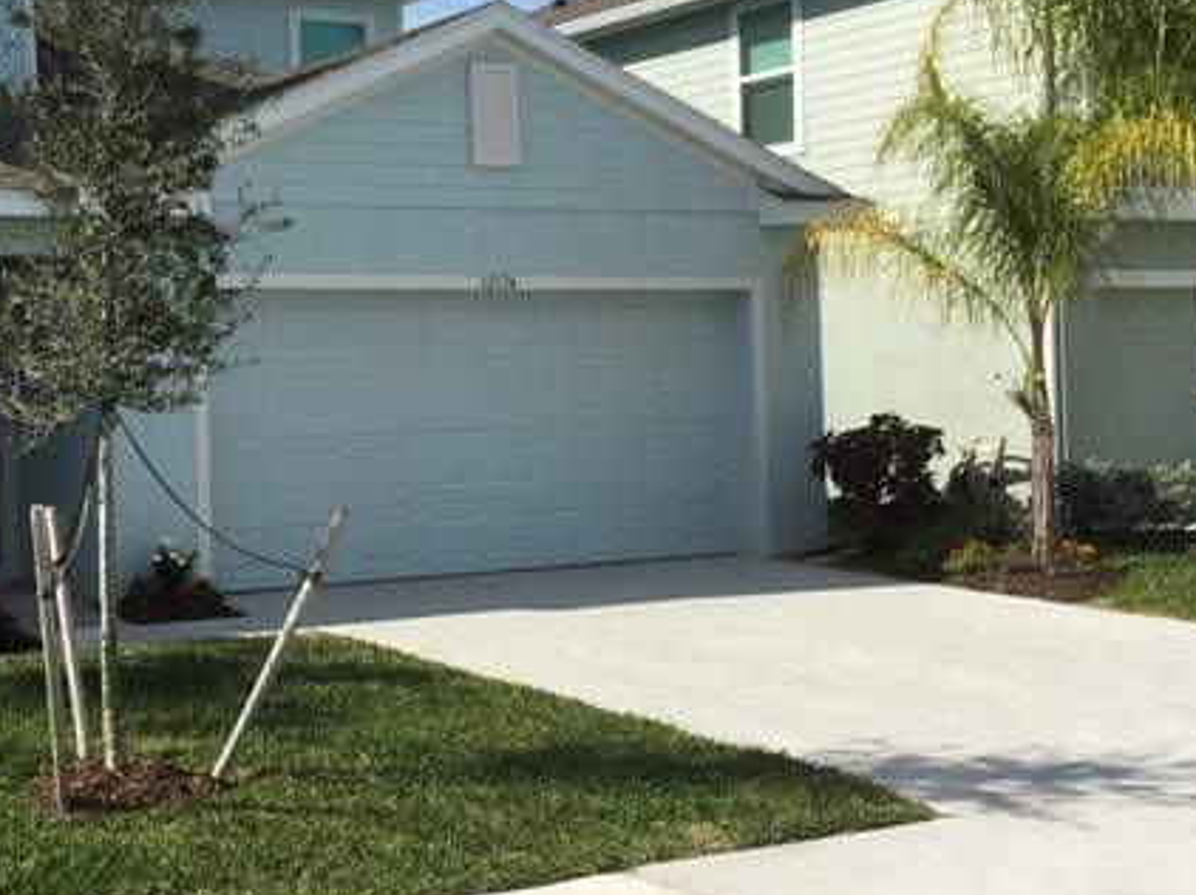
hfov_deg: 33.9
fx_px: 1899
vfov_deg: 26.5
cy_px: 380
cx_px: 238
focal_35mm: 55
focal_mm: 4.15
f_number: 2.2
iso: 25
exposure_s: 1/1972
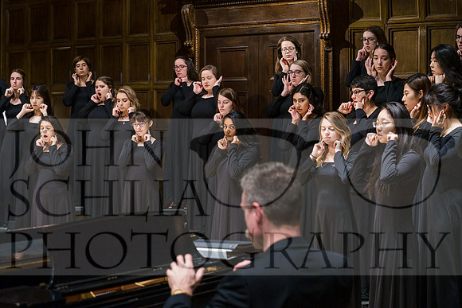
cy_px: 154
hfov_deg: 28.8
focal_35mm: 70
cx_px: 231
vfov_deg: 19.5
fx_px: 899
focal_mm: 70
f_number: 4.5
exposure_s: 1/320
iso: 1600
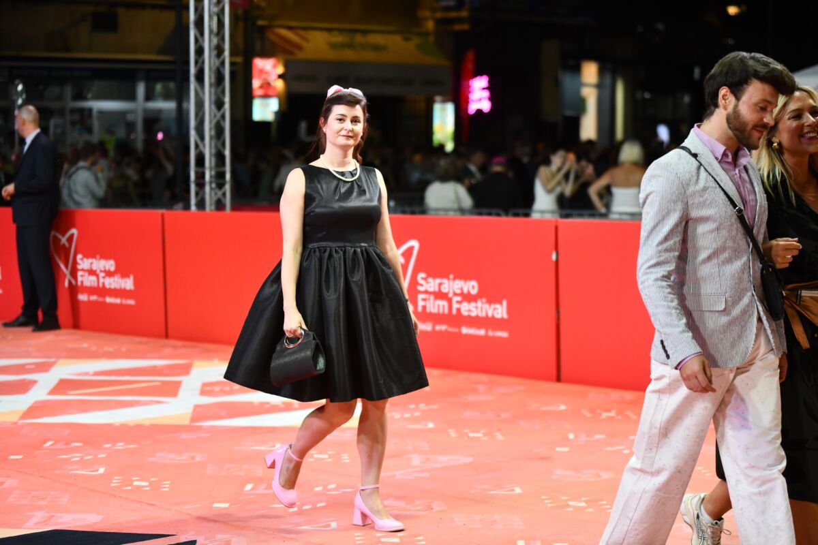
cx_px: 409
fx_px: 1818
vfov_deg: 17.1
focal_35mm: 80
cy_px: 272
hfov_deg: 25.4
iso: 2000
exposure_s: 1/800
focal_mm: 80
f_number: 2.8
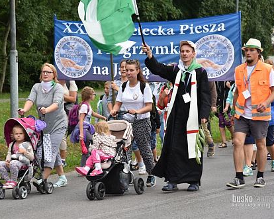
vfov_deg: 11.3
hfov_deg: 14.2
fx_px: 1103
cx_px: 120
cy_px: 109
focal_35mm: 136
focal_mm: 120
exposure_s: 1/200
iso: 800
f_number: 7.1
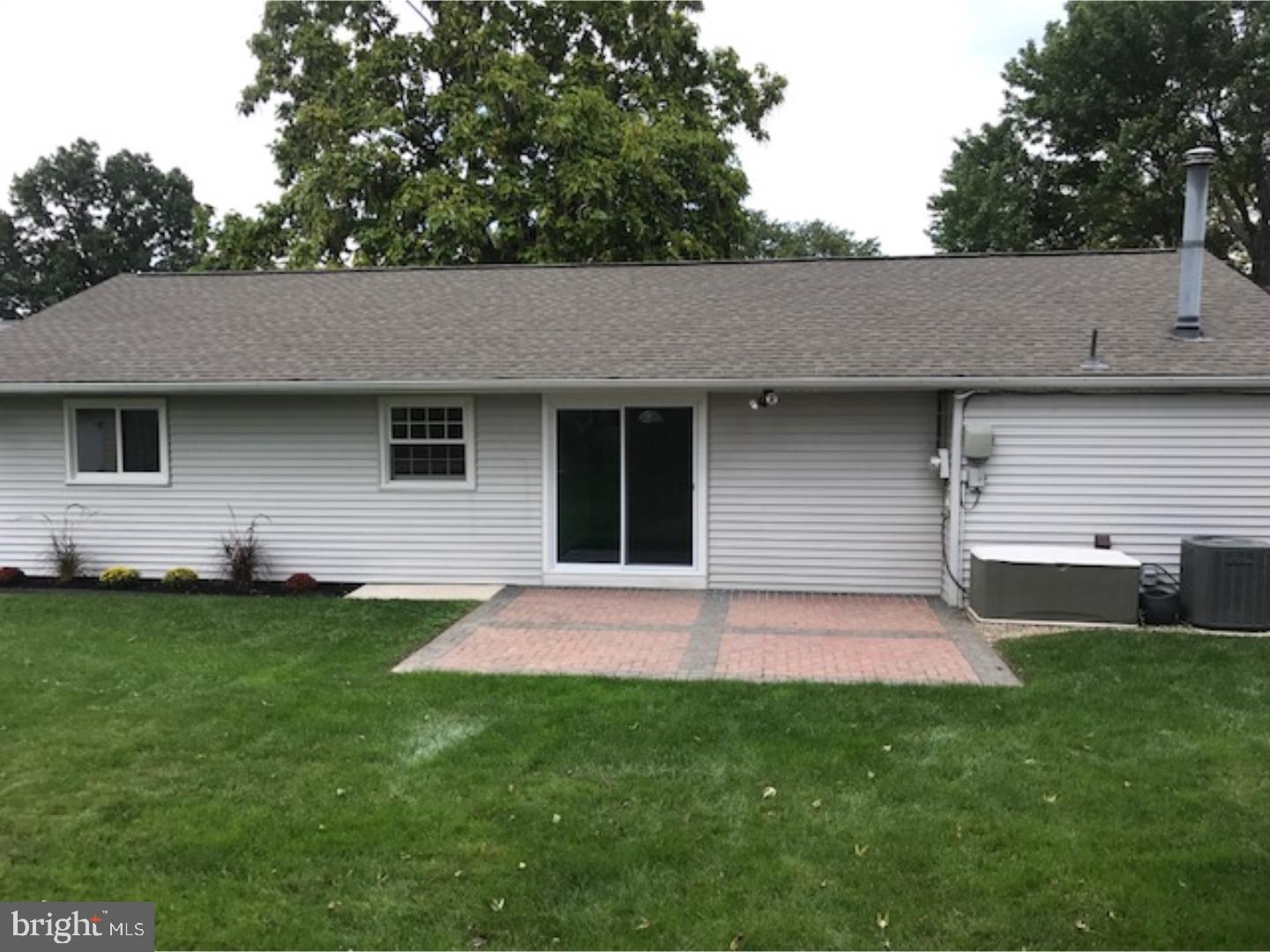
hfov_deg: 63.4
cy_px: 476
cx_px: 635
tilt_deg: -3.7
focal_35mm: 28
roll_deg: +0.3
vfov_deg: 49.7
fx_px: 1027
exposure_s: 1/532
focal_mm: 3.99
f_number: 1.8
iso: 20
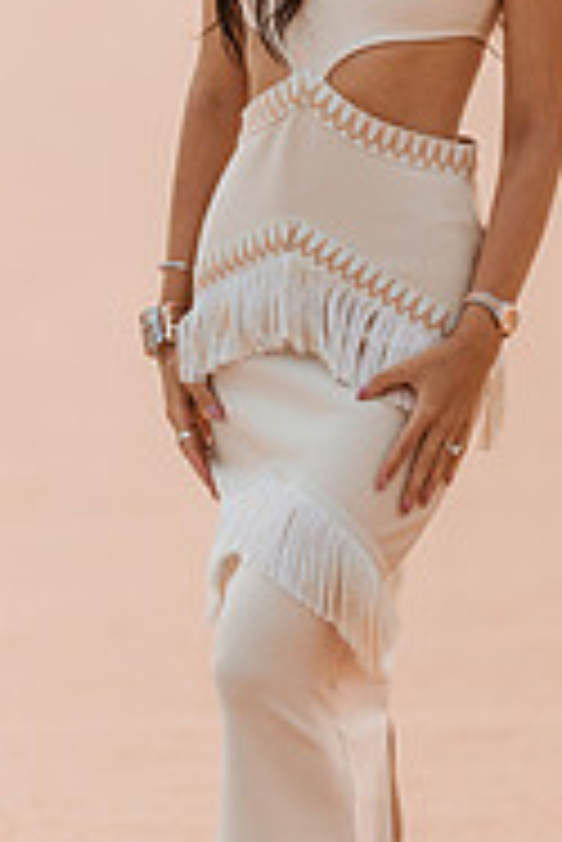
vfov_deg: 6.3
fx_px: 7596
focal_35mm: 325
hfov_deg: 4.2
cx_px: 279
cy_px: 225
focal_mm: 135
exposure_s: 1/6400
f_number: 1.8
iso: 320
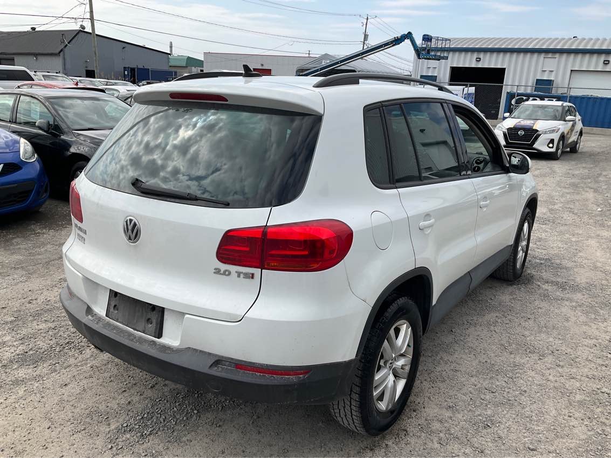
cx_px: 306
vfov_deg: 48.2
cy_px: 229
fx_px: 512
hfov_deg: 61.7
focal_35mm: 29
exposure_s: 1/1786
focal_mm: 3
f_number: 1.8
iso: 25
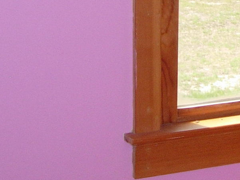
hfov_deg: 11.7
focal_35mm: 164
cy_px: -29
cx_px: 307
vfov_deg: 8.9
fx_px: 1136
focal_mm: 7.8
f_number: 2.8
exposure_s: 1/242
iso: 79
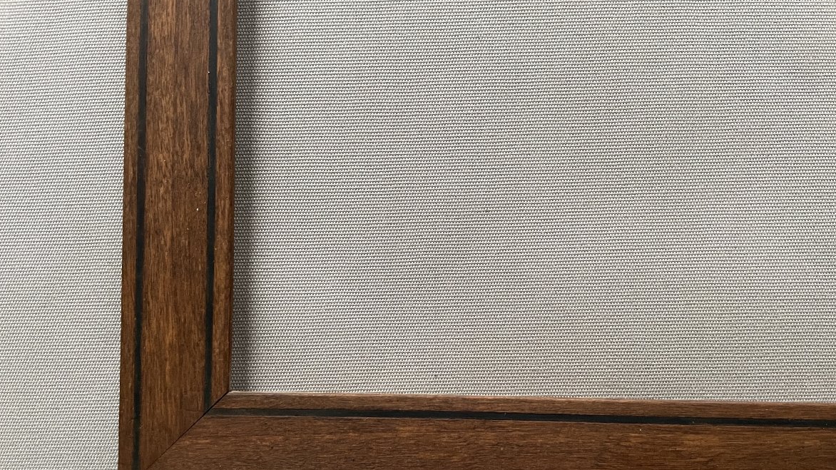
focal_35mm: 29
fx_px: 643
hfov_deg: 66.1
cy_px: 315
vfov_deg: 39.7
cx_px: 422
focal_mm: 4.2
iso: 500
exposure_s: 1/60
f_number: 1.6
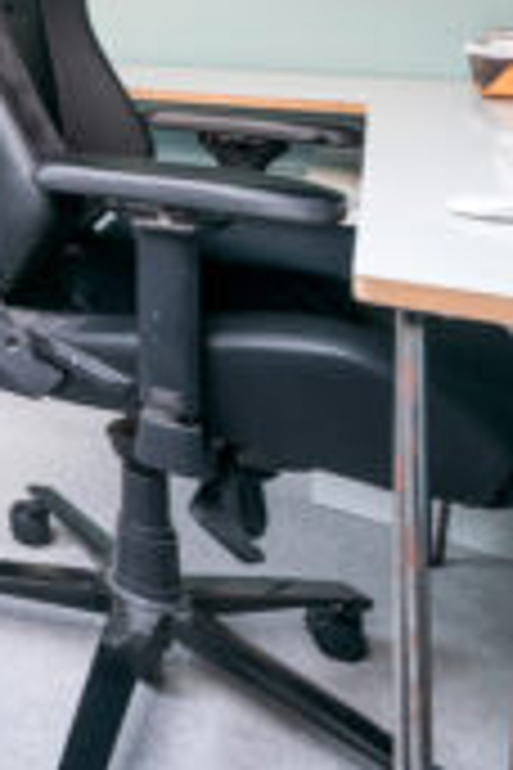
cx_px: -472
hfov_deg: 19.9
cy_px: -122
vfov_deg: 37.1
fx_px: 898
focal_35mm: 42
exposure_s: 1/1.25
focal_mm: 12
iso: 200
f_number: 8
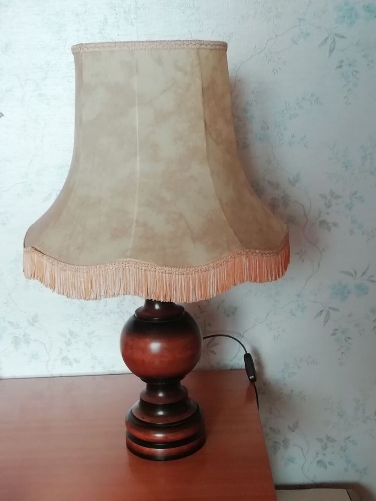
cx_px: 188
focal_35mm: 45
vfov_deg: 42.1
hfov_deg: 32.2
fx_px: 652
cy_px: 250
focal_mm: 3.46
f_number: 2.2
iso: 125
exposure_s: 1/33.3
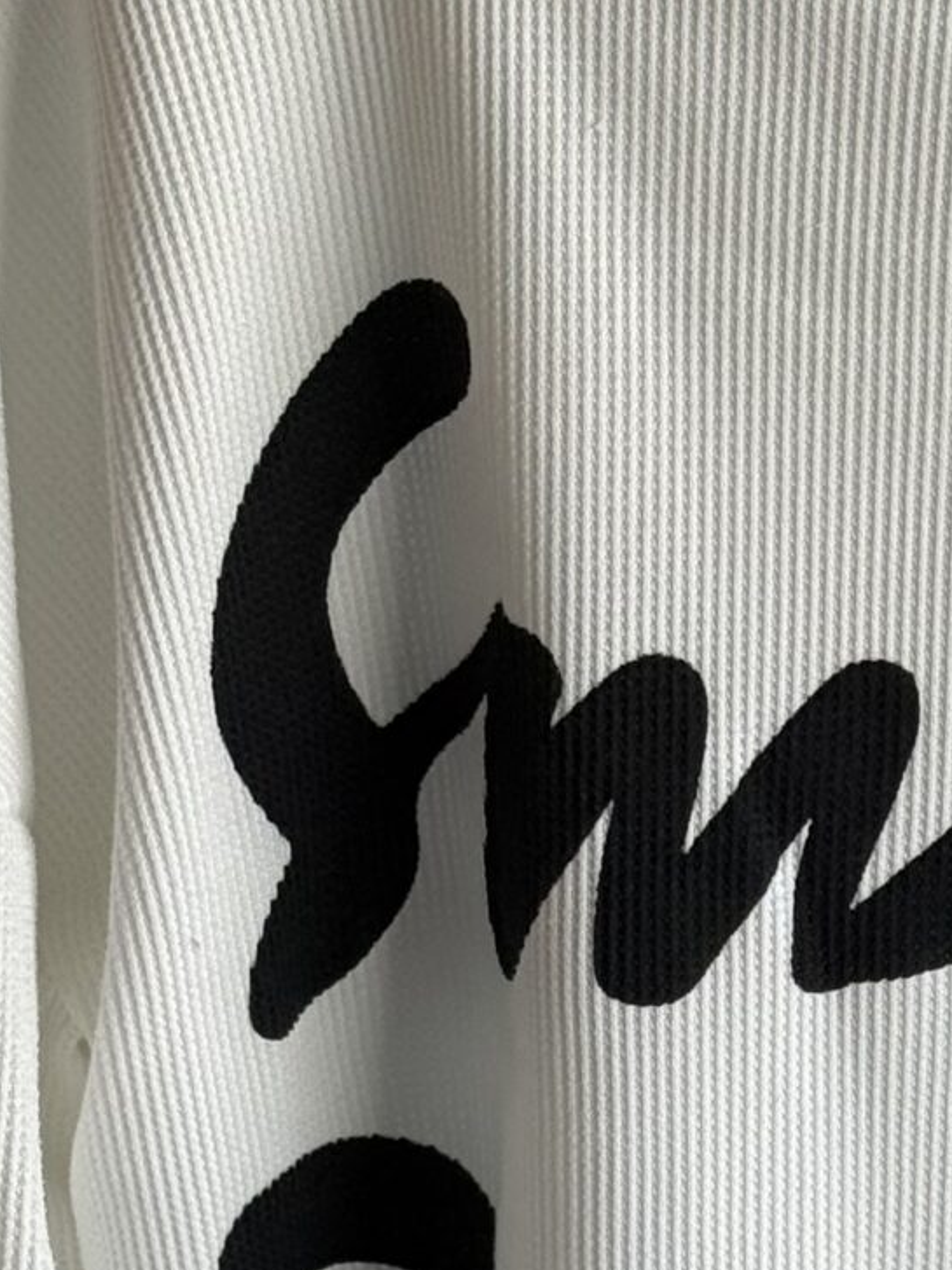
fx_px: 6199
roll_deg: +0.0
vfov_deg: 11.6
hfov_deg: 8.7
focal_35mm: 169
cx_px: 999
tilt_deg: -24.1
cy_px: 1324
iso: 64
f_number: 1.78
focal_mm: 6.76
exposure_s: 1/460
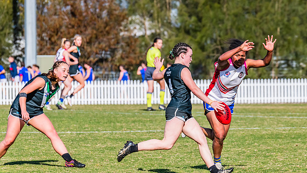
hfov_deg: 5.0
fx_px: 3518
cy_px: 82
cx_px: 188
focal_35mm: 432
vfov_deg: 2.8
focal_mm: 330
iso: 800
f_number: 11
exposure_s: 1/1600
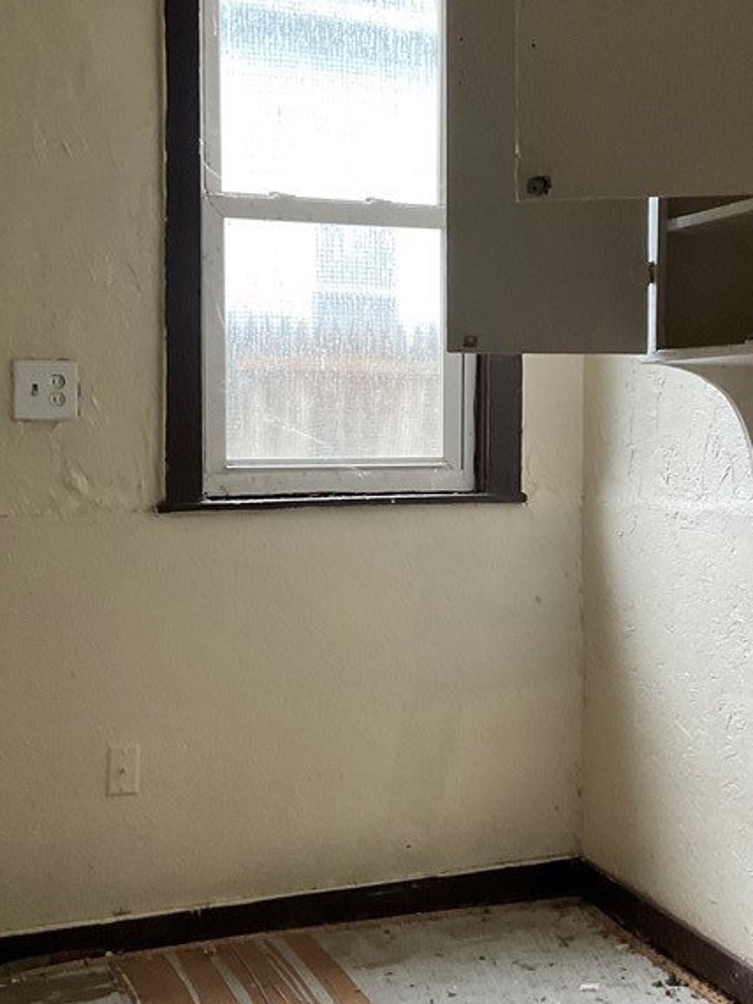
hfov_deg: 27.9
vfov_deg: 36.8
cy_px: 512
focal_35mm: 52
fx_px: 1509
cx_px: 470
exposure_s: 1/60
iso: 160
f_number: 1.8
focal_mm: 3
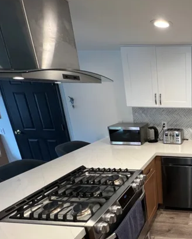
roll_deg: -1.0
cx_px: 199
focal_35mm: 23
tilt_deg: -17.7
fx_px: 163
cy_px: 145
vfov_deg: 71.7
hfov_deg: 48.1
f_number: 1.8
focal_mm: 1.57
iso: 200
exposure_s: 1/120
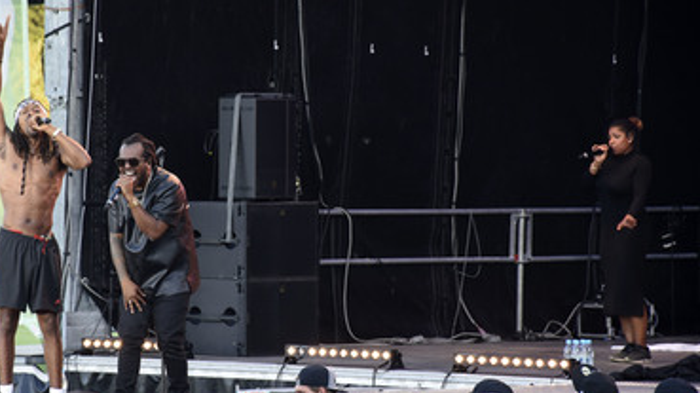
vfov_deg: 4.5
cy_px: 220
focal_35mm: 269
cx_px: 295
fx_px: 4990
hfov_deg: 8.0
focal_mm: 140
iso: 450
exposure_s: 1/100
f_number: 6.3
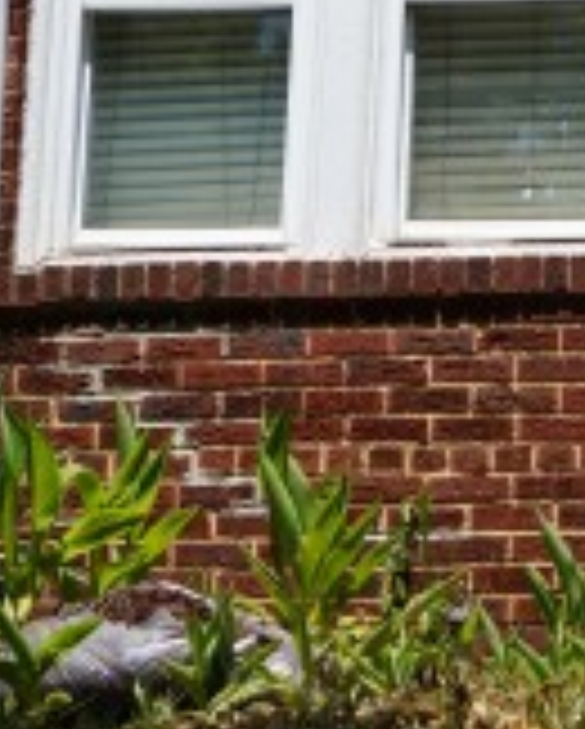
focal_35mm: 129
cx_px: 853
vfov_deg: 14.8
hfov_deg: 11.5
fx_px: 2792
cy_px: 119
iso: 100
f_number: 11
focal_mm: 35
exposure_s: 1/125
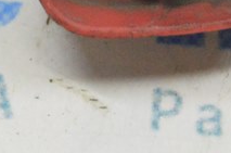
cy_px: -155
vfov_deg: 3.4
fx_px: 2544
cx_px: 185
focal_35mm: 397
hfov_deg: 5.2
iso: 6400
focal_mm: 55
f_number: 20
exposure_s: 1/15
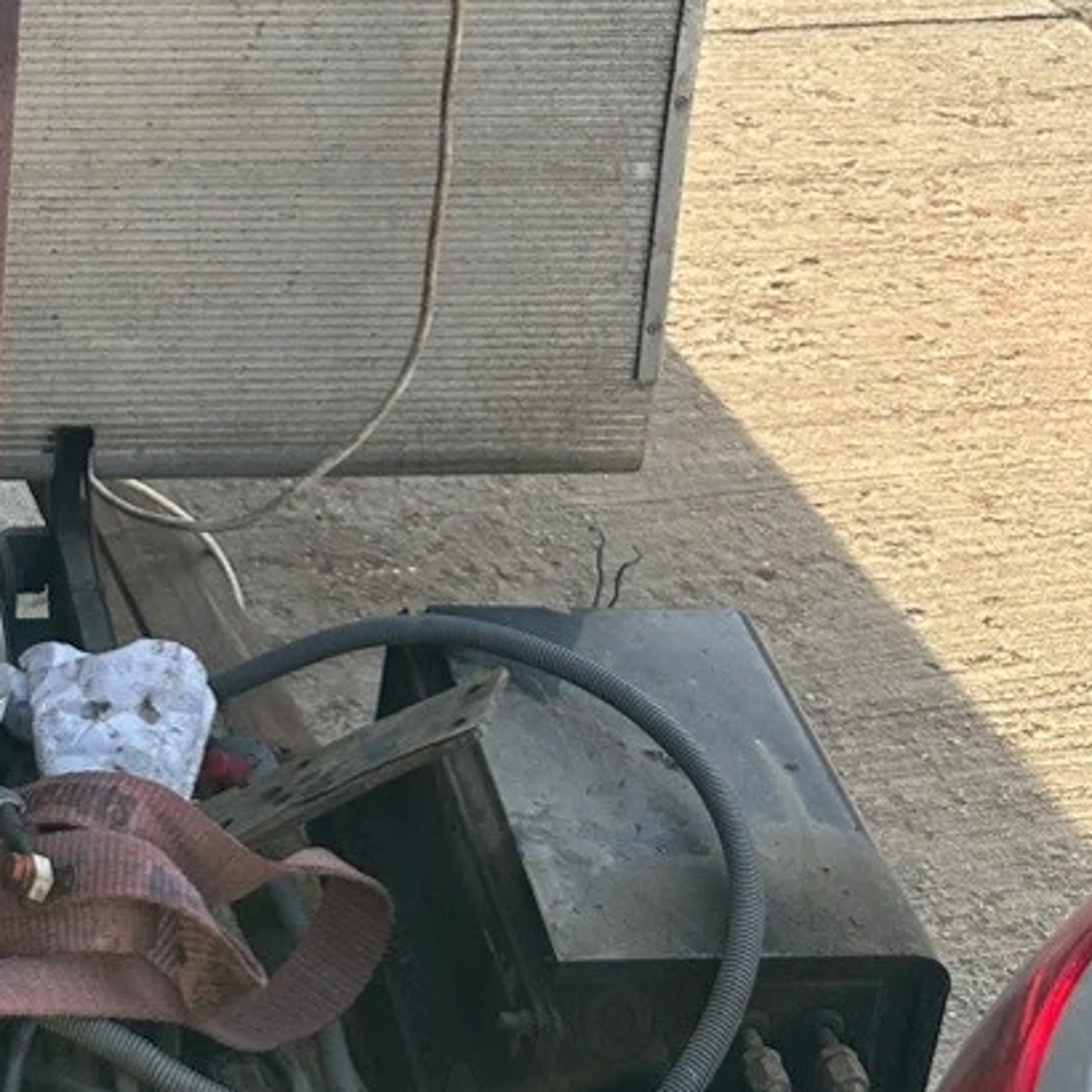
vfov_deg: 23.6
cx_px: -144
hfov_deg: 23.3
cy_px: -88
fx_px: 2463
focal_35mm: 69
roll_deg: -0.6
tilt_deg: -22.7
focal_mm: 6.86
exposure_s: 1/971
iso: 80
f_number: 1.78
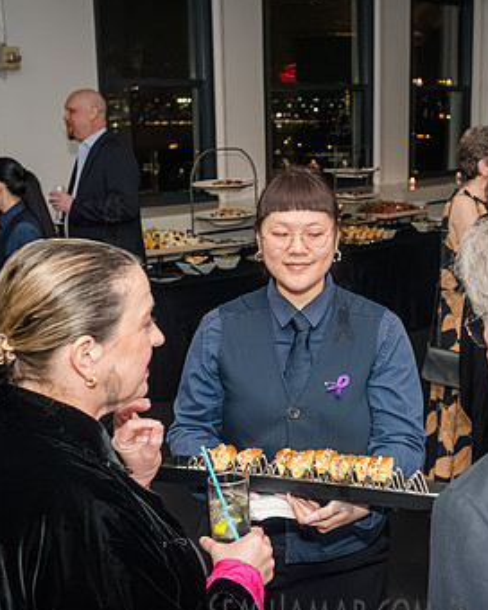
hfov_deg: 26.9
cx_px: 343
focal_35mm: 56
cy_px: 309
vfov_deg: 33.6
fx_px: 1011
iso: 8000
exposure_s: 1/400
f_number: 5
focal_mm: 35
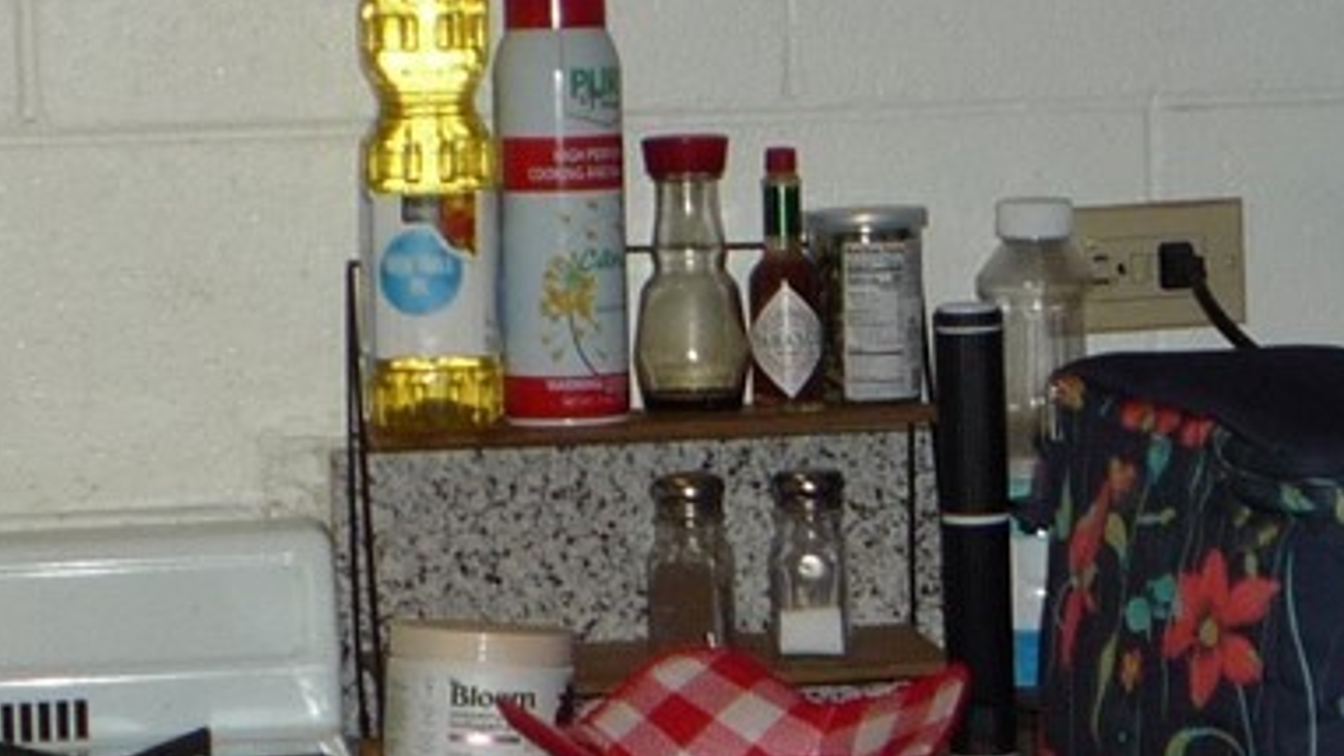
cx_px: 823
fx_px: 4883
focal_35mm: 137
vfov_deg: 8.9
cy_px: 404
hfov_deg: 15.7
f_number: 3.3
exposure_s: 1/30
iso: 100
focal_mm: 5.2
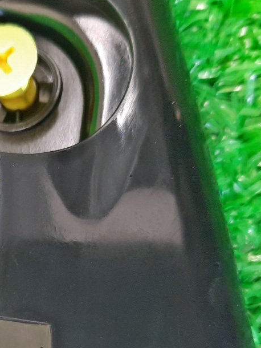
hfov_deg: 23.9
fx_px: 593
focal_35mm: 59
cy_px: 265
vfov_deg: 32.0
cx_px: 9
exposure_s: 1/50
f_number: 2
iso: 326
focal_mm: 4.6
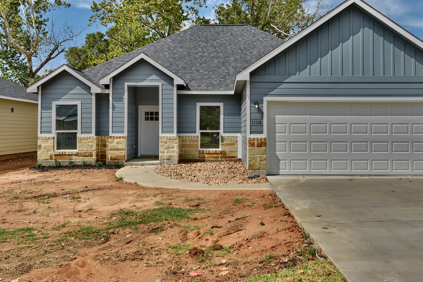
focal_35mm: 39
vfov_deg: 34.1
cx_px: 229
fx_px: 458
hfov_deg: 49.5
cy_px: 113
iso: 100
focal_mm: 31
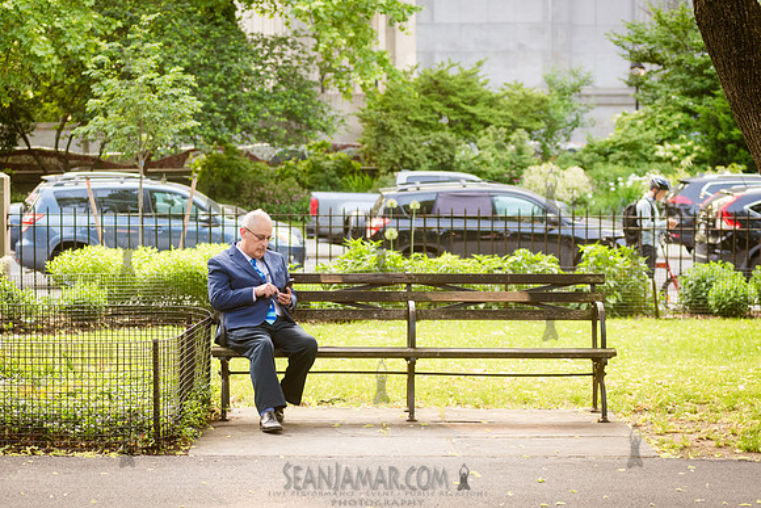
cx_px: 328
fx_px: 2100
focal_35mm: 99
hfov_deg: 20.5
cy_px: 282
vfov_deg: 13.8
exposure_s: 1/320
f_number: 3.5
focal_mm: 80
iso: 1000
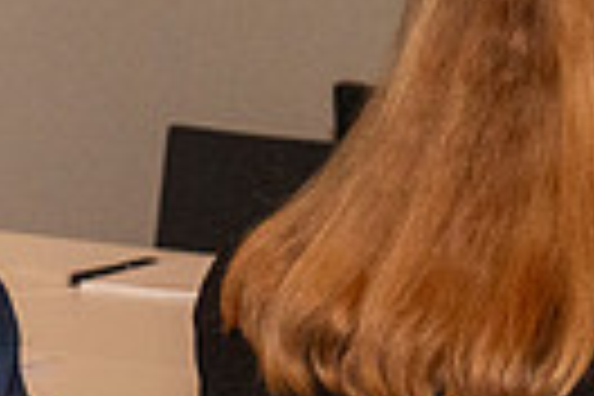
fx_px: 5428
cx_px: -680
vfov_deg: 4.2
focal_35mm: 329
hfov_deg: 6.1
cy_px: 326
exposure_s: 1/125
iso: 2000
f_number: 11
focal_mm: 50
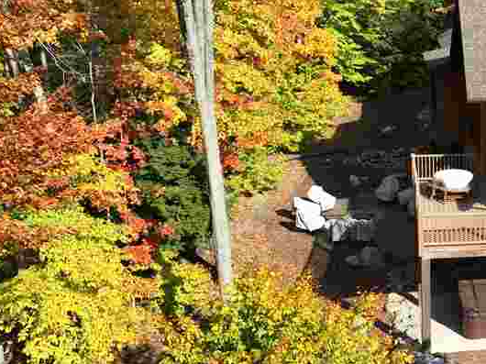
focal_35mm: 58
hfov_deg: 30.8
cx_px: 488
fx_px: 814
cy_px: 160
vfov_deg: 25.2
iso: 100
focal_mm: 12.29
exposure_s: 1/1250
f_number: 2.8
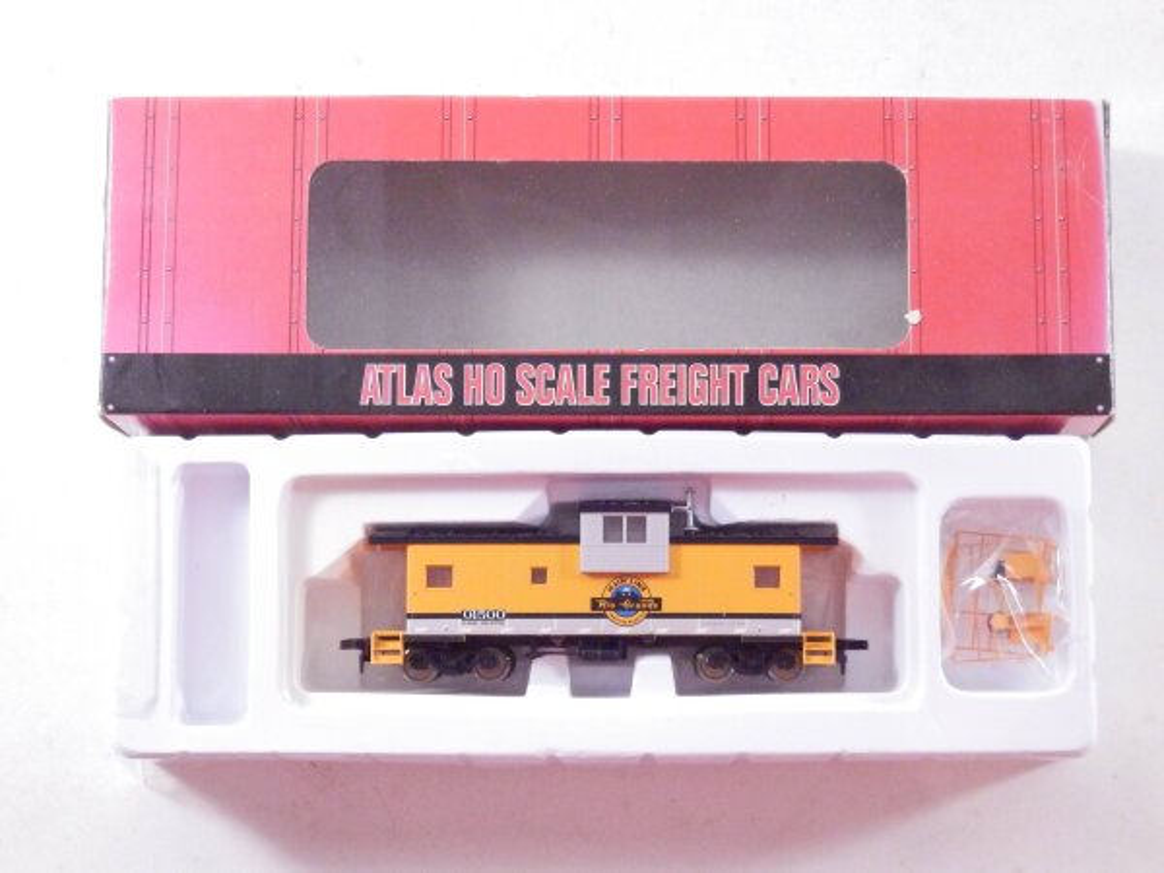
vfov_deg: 22.3
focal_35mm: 66
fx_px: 2219
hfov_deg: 29.4
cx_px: 582
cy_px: 436
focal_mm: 11.9
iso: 1600
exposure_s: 1/160
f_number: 4.4
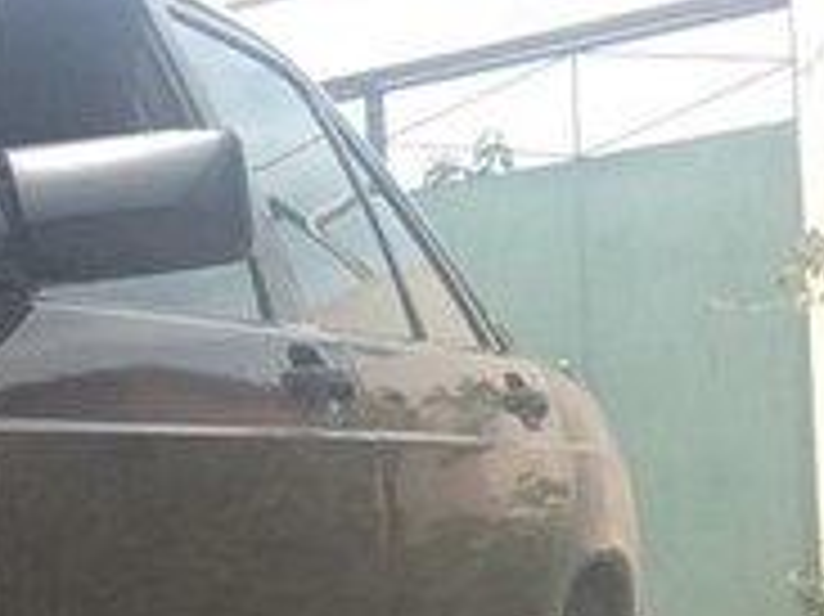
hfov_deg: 15.3
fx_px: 2664
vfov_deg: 13.0
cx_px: -630
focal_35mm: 112
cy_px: 677
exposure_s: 1/894
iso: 50
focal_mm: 2.15
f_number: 2.4
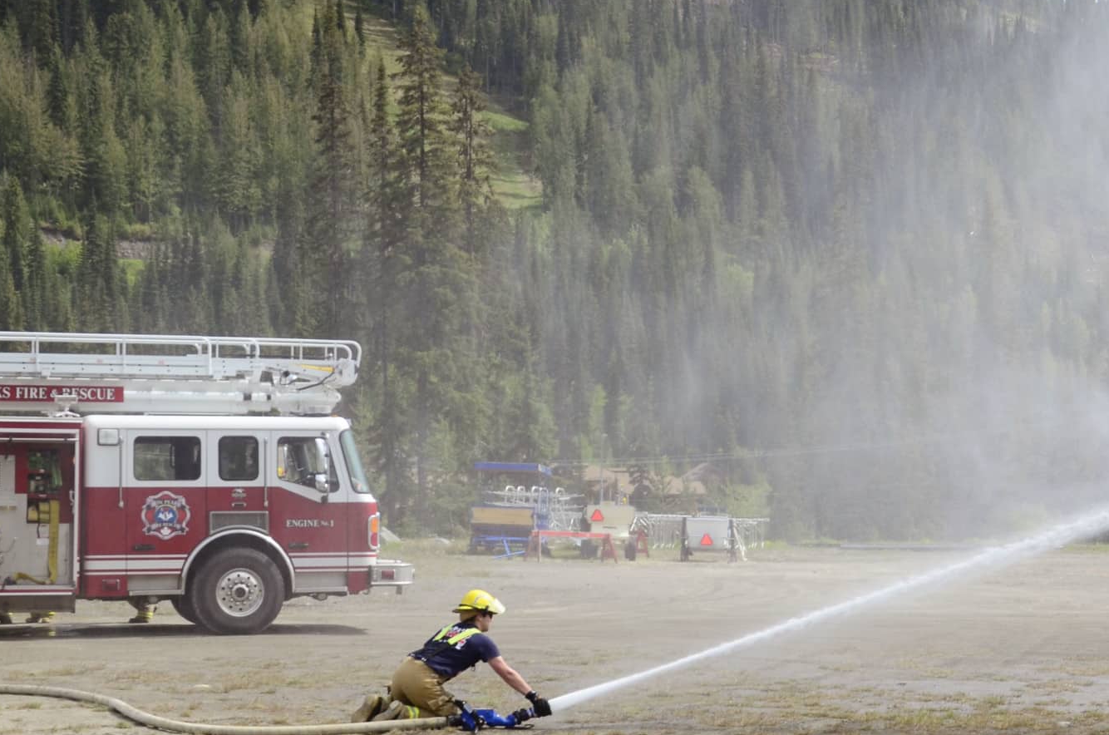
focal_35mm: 72
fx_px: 2212
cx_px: 621
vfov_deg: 18.9
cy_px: 377
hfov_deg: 28.1
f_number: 5.6
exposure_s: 1/1250
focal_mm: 25
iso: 250
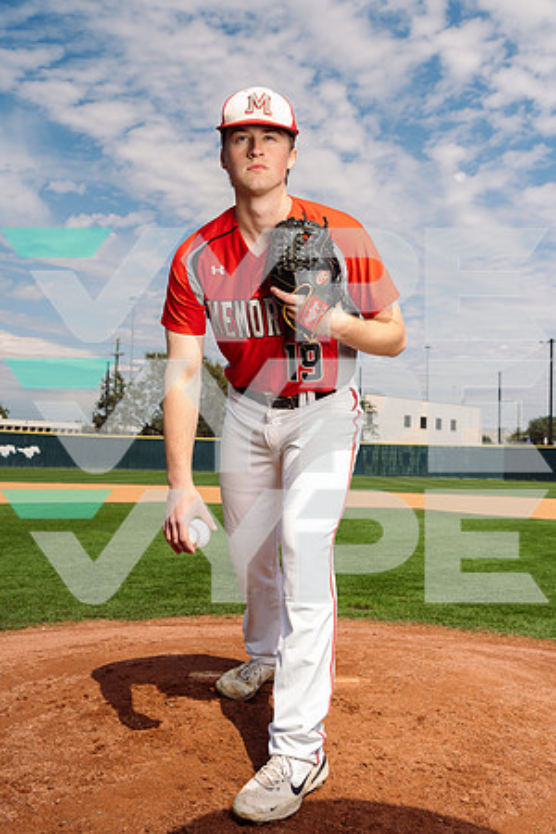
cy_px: 417
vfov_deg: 53.1
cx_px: 278
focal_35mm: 36
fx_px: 834
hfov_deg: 36.9
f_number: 7.1
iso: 64
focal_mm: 36
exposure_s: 1/250
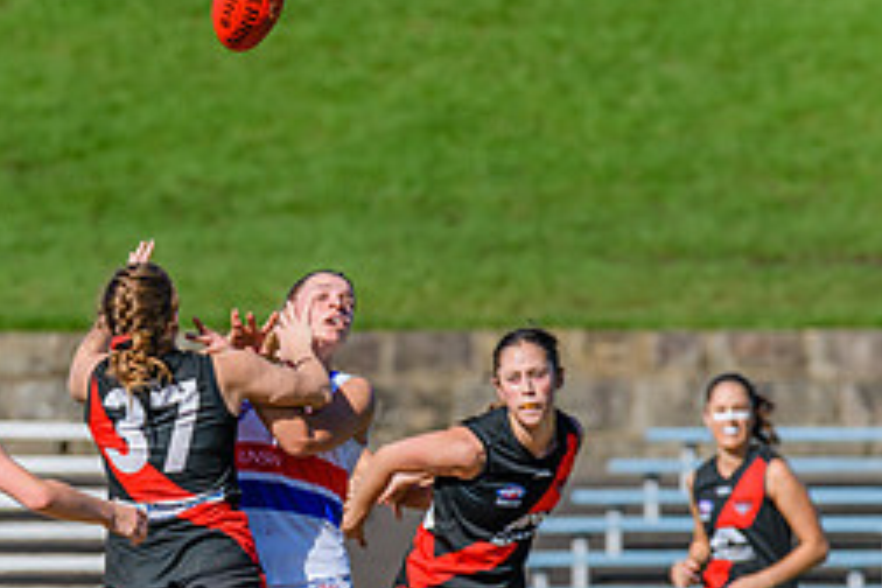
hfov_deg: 1.8
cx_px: 66
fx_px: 27389
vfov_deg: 1.2
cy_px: 435
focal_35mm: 1118
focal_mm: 420
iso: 640
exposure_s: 1/1600
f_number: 9
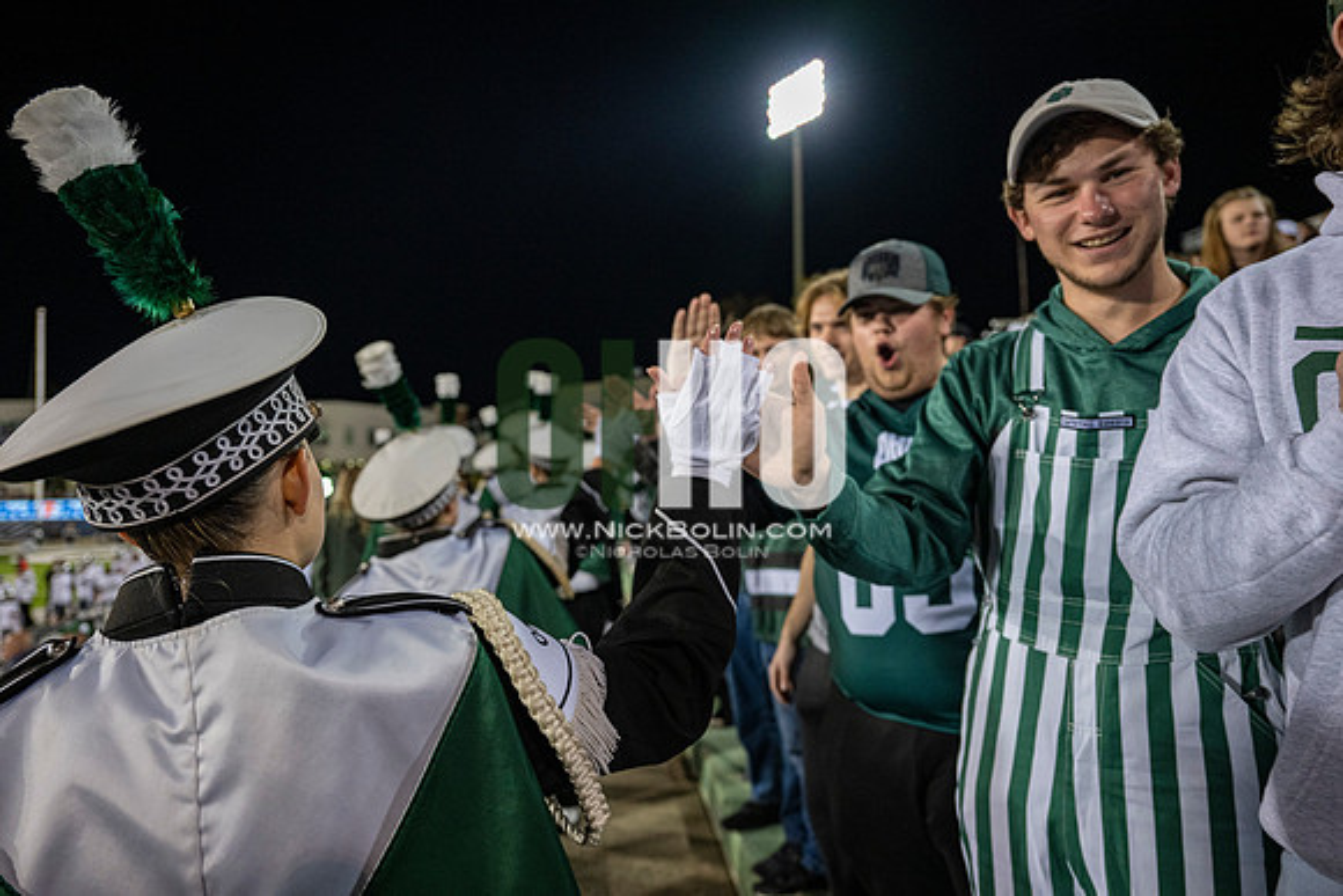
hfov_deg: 73.7
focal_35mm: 24
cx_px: 672
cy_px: 448
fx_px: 896
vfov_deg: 53.2
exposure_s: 1/500
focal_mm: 24
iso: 1250
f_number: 3.2
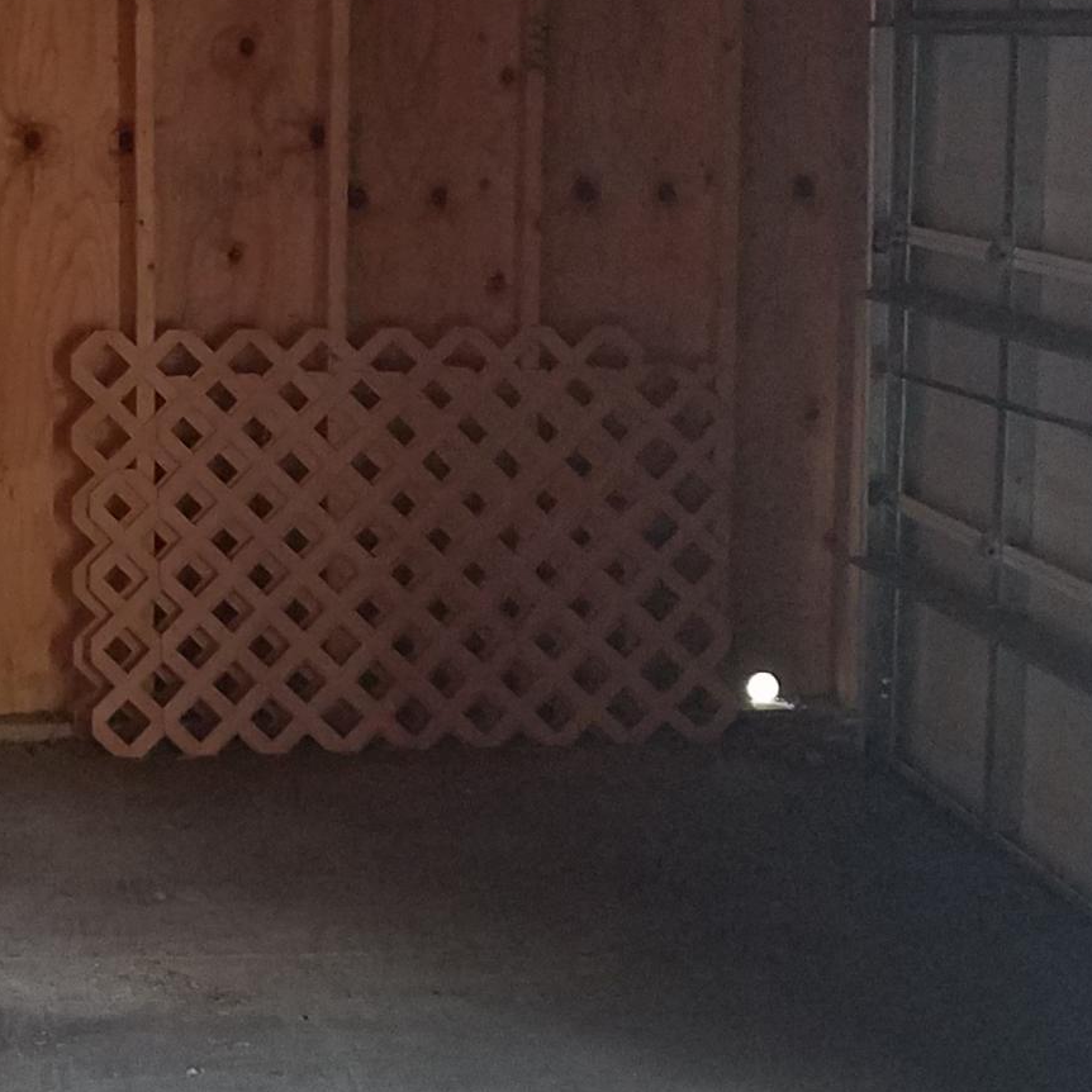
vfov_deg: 21.5
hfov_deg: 21.4
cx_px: 212
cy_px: 312
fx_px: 2855
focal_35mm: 80
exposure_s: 1/10
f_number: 1.7
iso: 200
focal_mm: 4.2
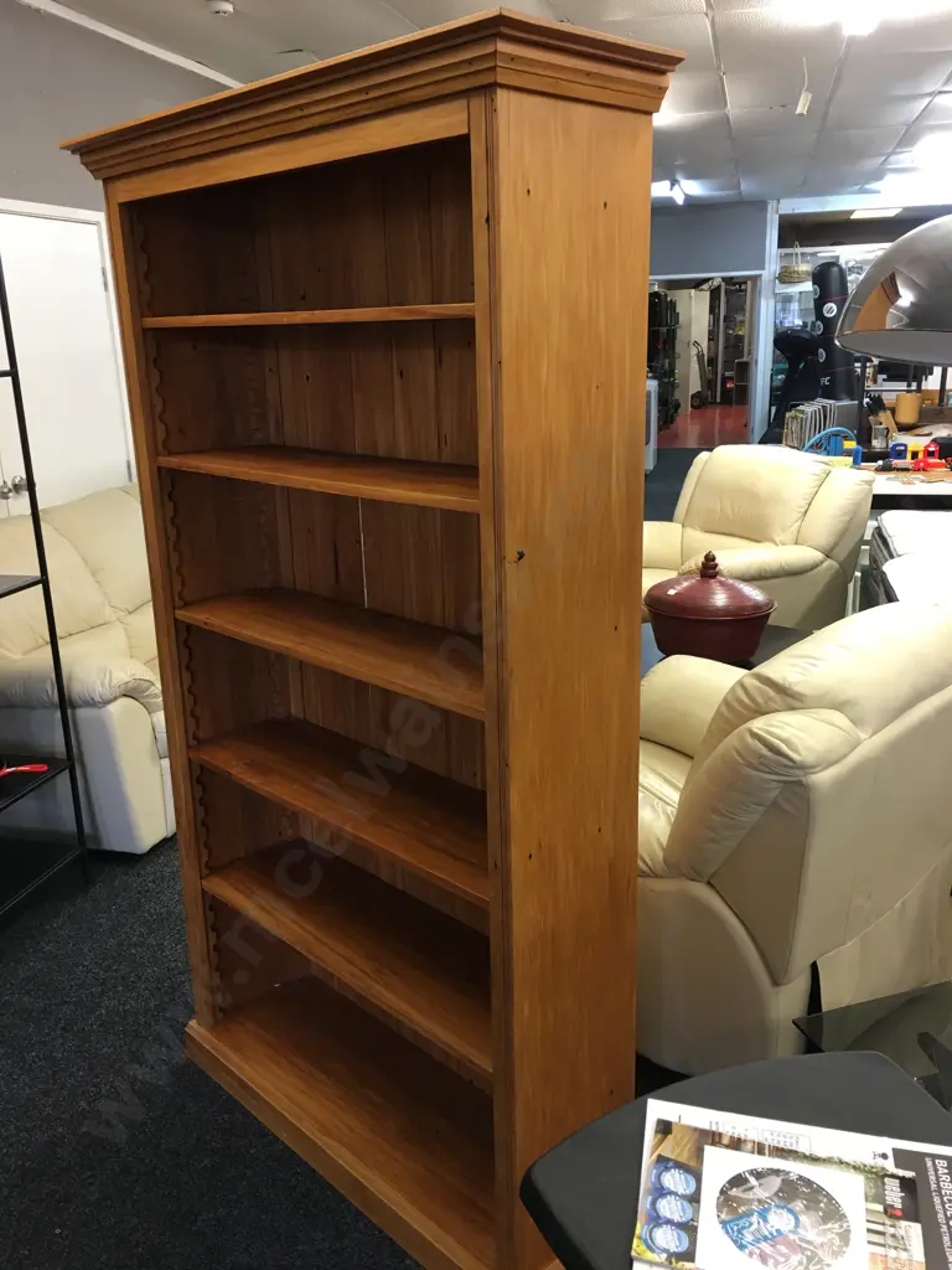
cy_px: 635
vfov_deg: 61.7
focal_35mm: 29
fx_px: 1063
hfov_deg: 48.2
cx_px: 476
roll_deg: +0.7
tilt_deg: -15.3
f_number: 2.2
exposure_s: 1/17
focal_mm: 4.15
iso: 50
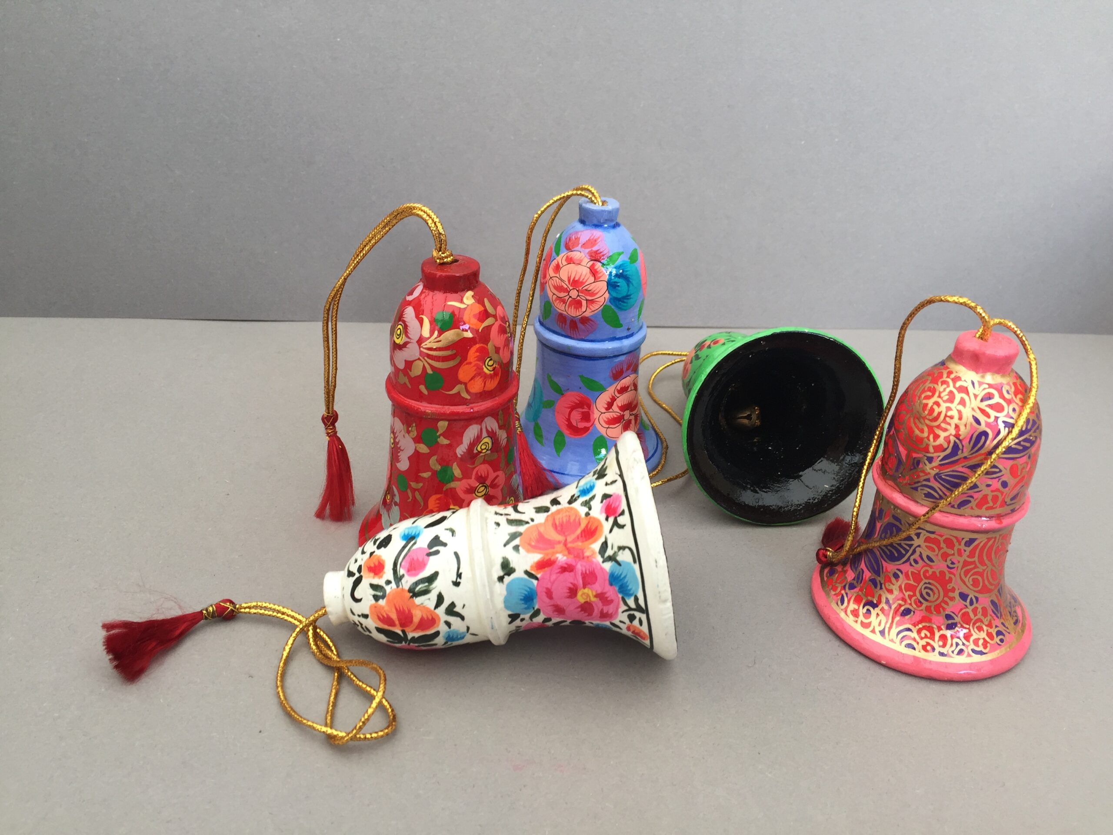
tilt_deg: -29.5
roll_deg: -3.7
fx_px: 932
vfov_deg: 48.2
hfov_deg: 61.7
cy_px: 418
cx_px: 556
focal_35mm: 29
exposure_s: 1/50
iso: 40
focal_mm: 4.15
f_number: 2.2
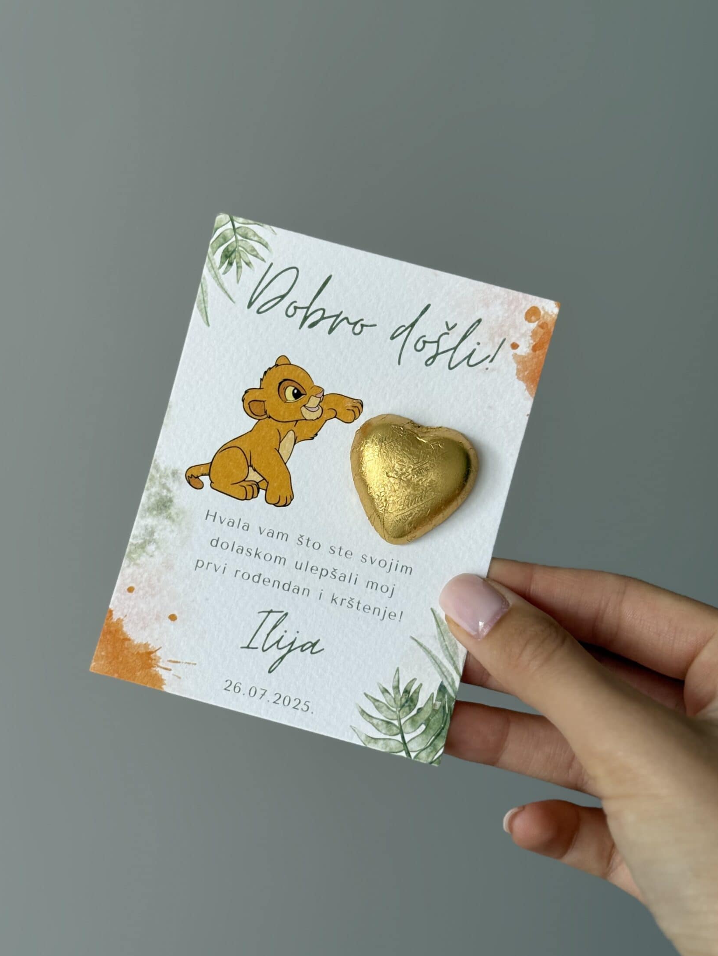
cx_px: 347
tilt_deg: -3.0
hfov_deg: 26.1
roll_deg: -1.8
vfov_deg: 34.3
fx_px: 1548
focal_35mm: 56
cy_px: 474
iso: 80
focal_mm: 6.76
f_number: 1.78
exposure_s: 1/148
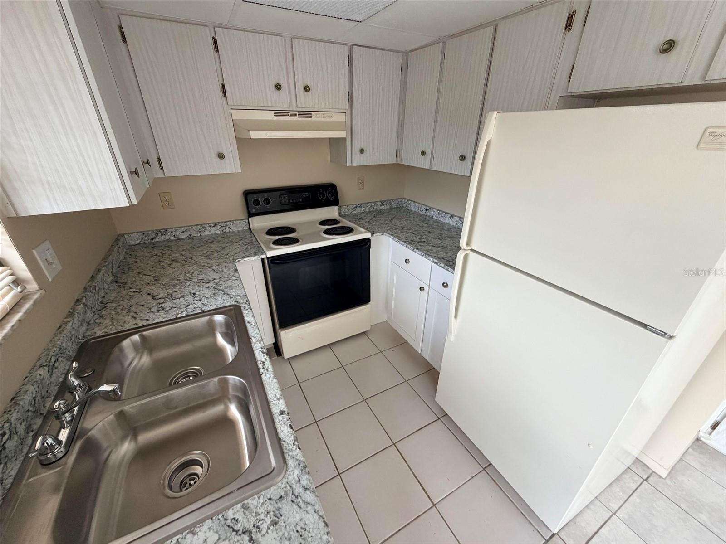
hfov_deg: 102.1
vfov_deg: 85.7
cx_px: 363
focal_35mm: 14
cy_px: 272
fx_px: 294
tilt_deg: -25.5
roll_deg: -0.3
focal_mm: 2.22
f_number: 2.2
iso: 320
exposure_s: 1/121
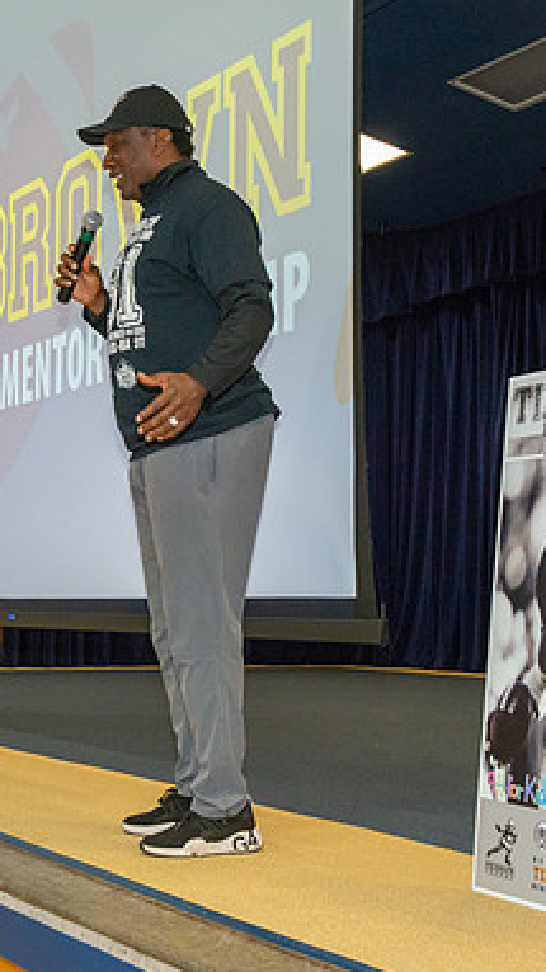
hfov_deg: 19.6
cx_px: 160
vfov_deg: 34.4
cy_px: 486
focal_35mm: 61
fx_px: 1572
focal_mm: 38
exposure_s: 1/80
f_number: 5.6
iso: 3600
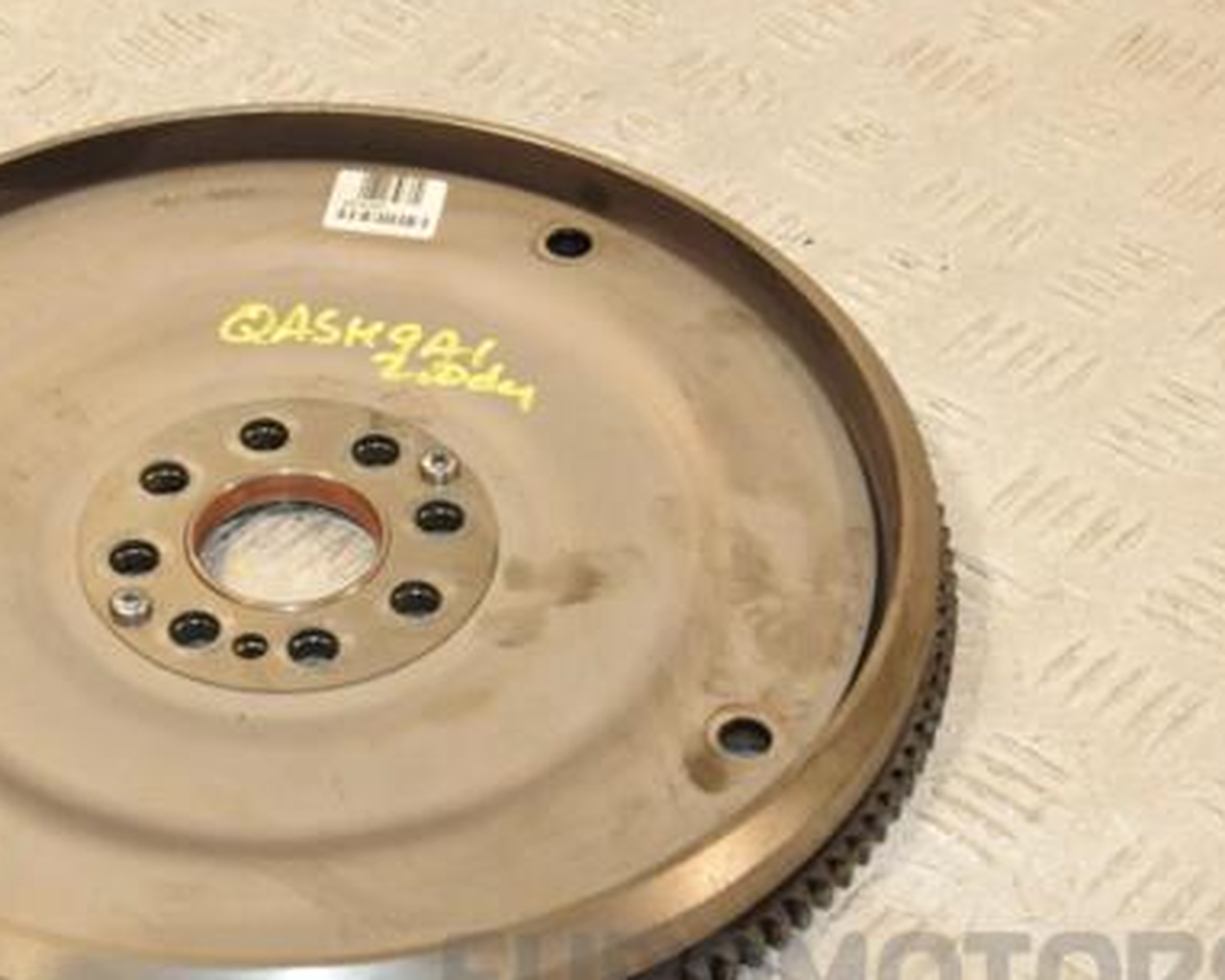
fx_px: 3373
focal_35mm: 93
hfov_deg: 20.5
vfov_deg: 16.5
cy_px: 553
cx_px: 383
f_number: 6.3
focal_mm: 42
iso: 800
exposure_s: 1/200
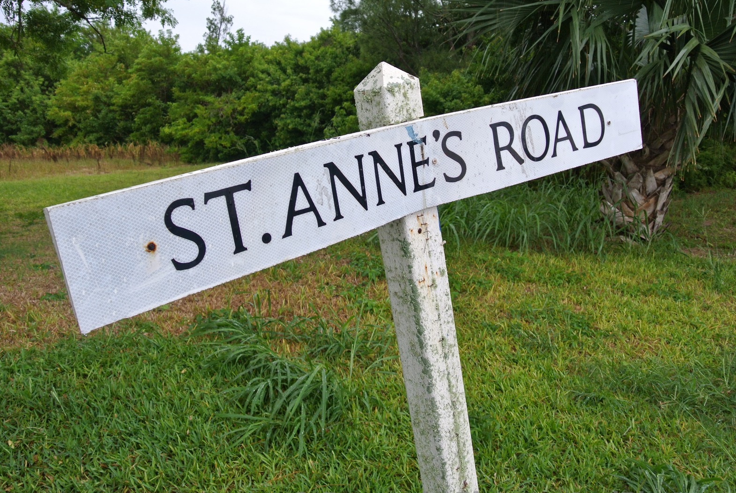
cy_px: 243
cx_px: 363
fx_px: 614
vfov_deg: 43.7
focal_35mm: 30
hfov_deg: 61.9
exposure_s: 1/250
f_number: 4
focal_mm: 10
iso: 160
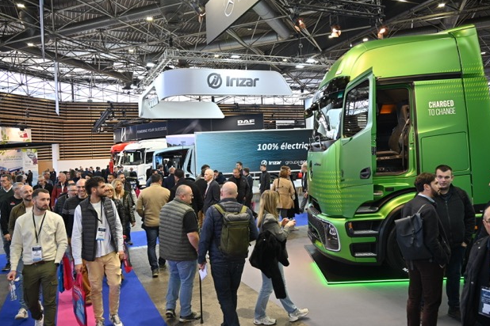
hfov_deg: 63.7
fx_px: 395
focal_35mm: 29
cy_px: 159
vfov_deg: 45.0
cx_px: 240
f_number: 5
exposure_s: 1/100
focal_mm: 28
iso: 640
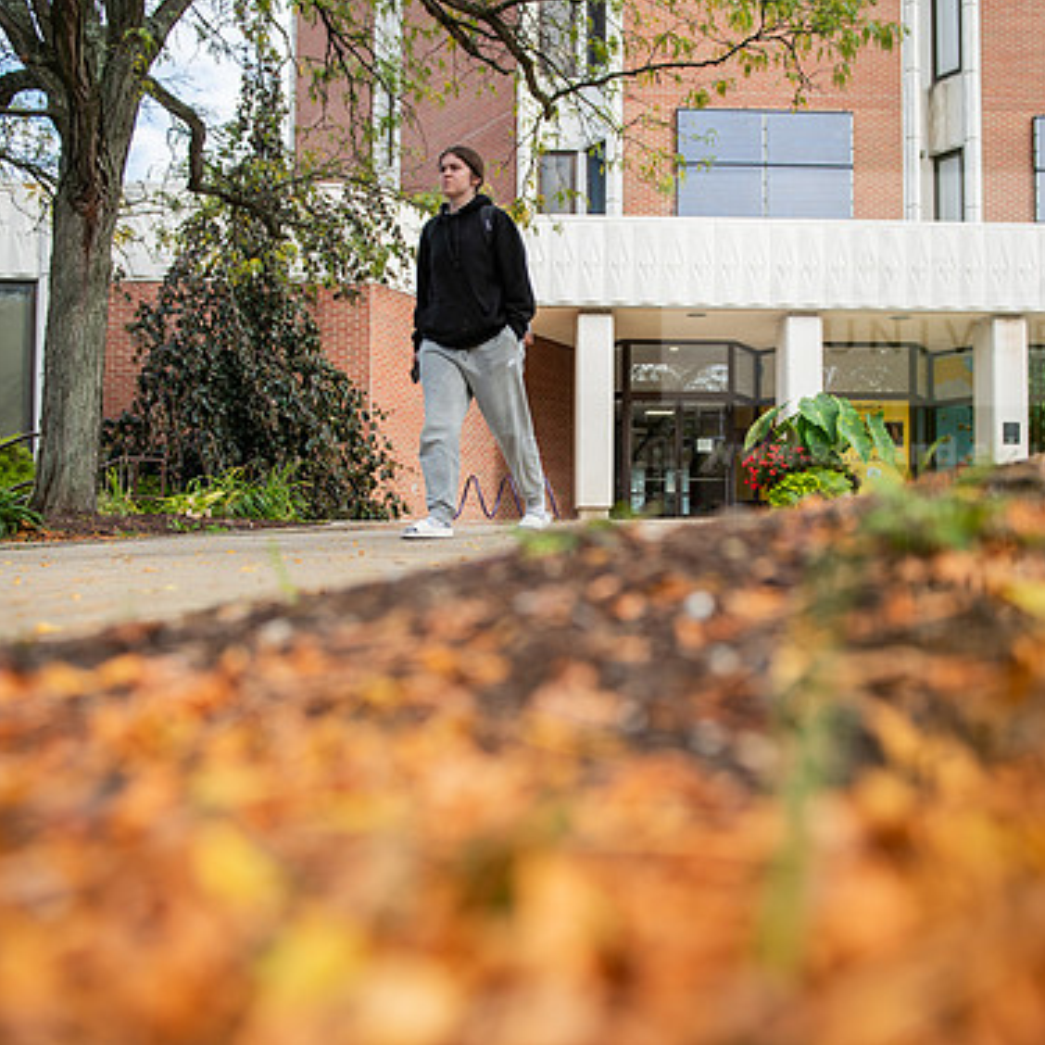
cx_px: 578
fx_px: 1298
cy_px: 510
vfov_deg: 43.9
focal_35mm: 38
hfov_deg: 43.8
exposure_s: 1/320
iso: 64
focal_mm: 29
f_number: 3.2
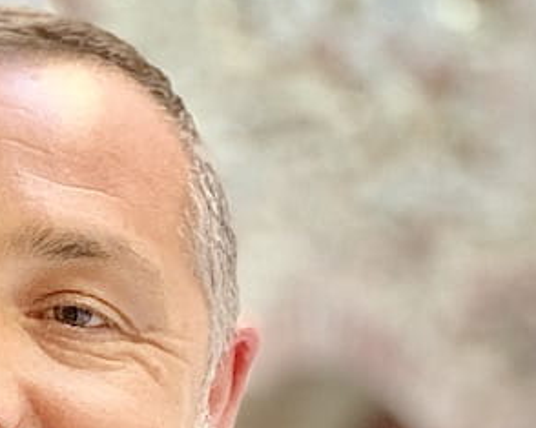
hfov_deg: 9.1
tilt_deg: -1.7
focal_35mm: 207
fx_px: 3283
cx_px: -288
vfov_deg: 7.3
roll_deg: +0.6
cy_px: 653
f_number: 2.4
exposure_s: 1/50
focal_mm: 6
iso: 200
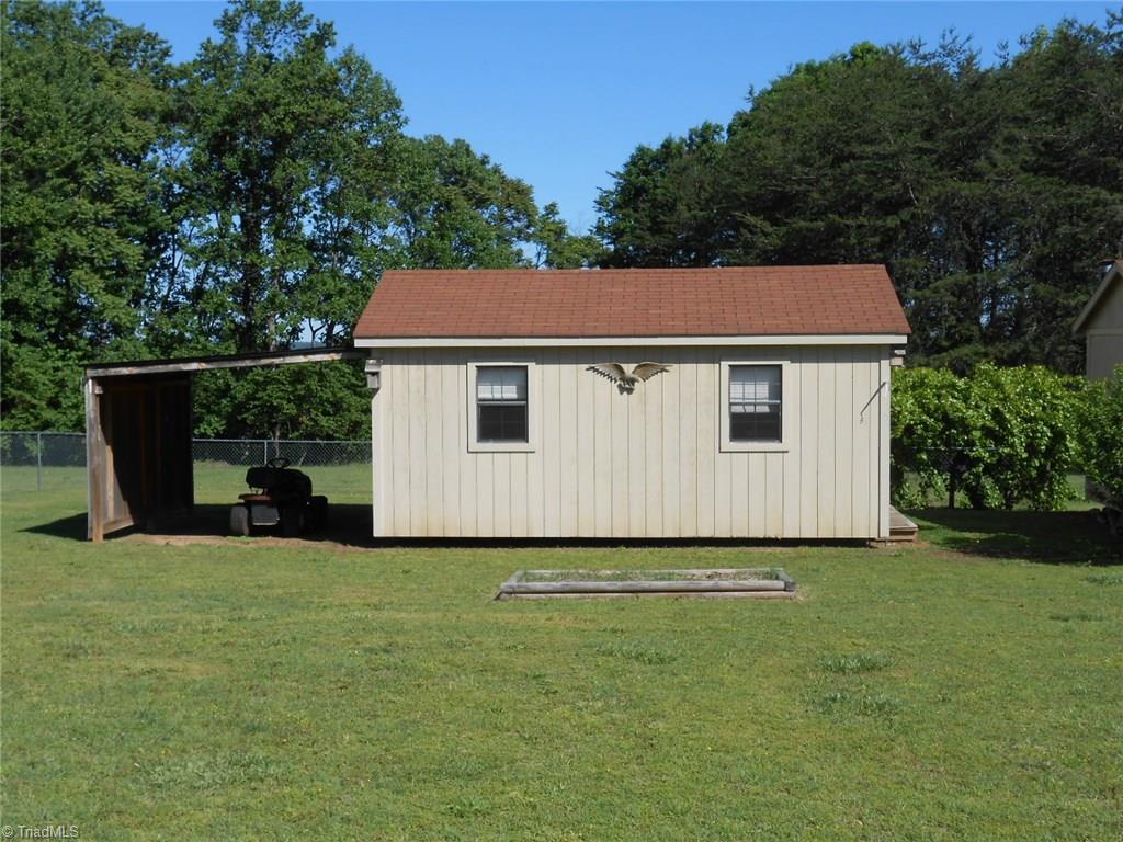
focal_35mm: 44
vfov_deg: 32.9
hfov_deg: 42.9
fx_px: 1427
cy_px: 421
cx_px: 562
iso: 80
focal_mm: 7.8
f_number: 4.5
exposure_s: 1/640
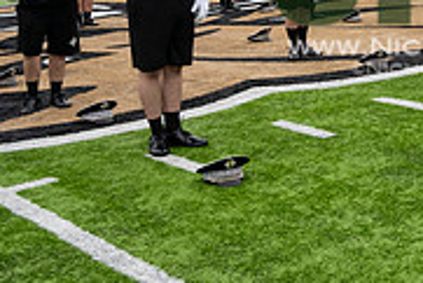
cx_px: 449
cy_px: -36
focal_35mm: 77
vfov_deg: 17.1
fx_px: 905
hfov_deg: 24.7
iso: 320
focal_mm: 24
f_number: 4
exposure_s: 1/200
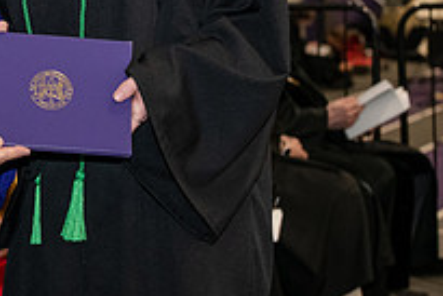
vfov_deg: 6.9
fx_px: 2438
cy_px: -77
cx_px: -134
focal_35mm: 198
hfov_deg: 10.2
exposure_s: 1/200
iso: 2500
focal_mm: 70
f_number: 5
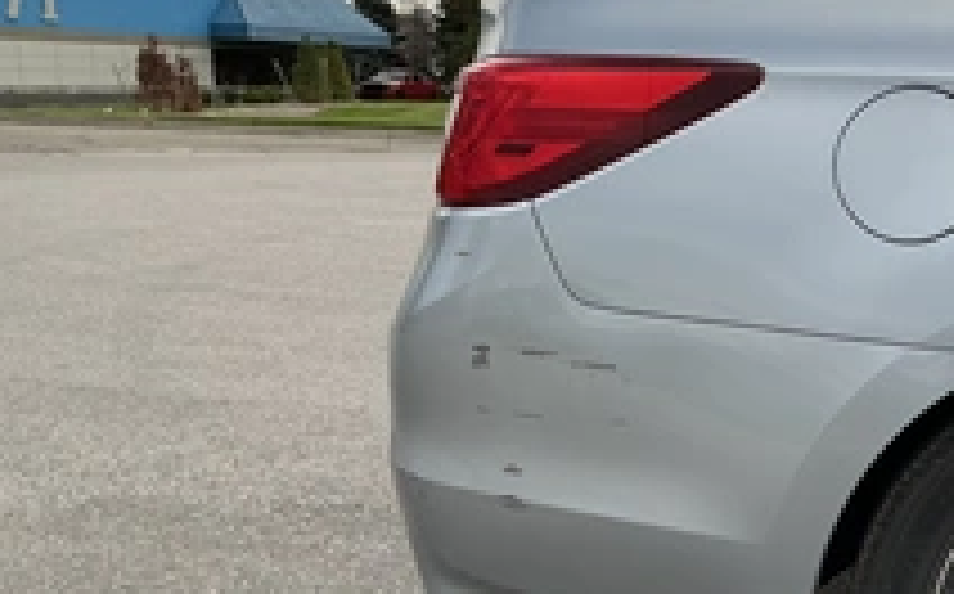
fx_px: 1454
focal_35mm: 56
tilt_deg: -11.5
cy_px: 432
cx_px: 819
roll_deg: -0.9
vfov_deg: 22.9
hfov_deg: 34.7
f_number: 1.8
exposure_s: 1/344
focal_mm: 3
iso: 25
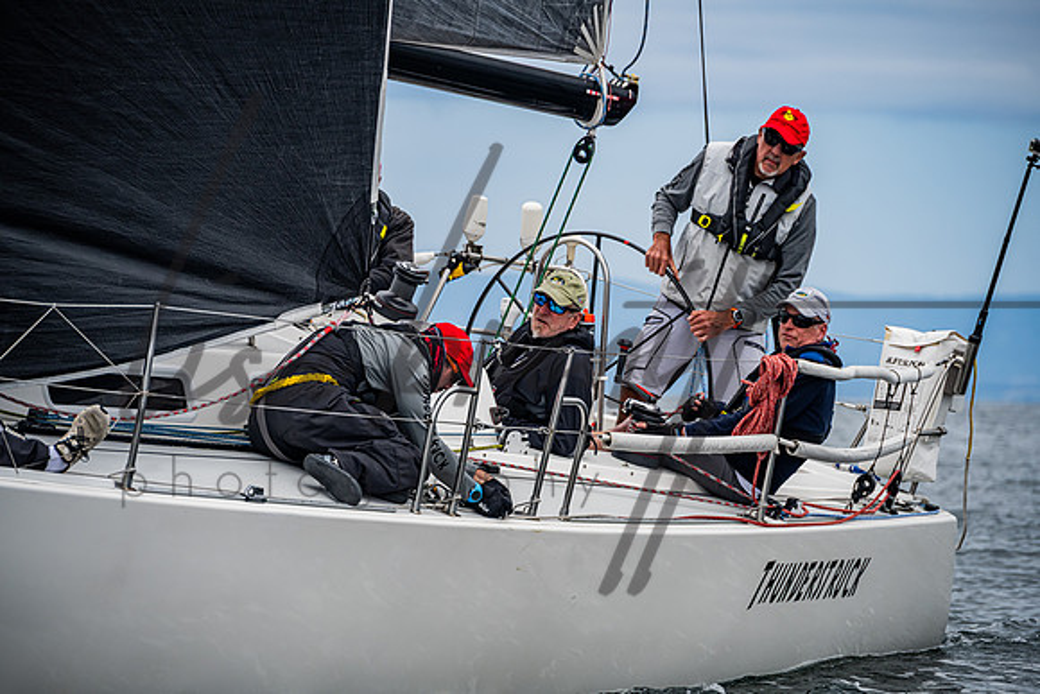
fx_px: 7801
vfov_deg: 5.1
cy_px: 347
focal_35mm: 270
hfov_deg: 7.6
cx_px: 520
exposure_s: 1/2000
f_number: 8
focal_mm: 270
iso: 640
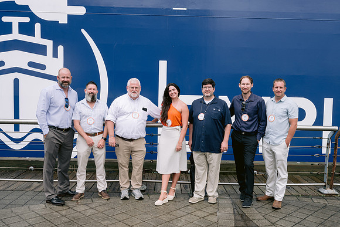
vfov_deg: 37.3
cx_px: 170
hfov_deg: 53.6
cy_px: 114
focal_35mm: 36
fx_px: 336
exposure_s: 1/200
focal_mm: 35
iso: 160
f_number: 8
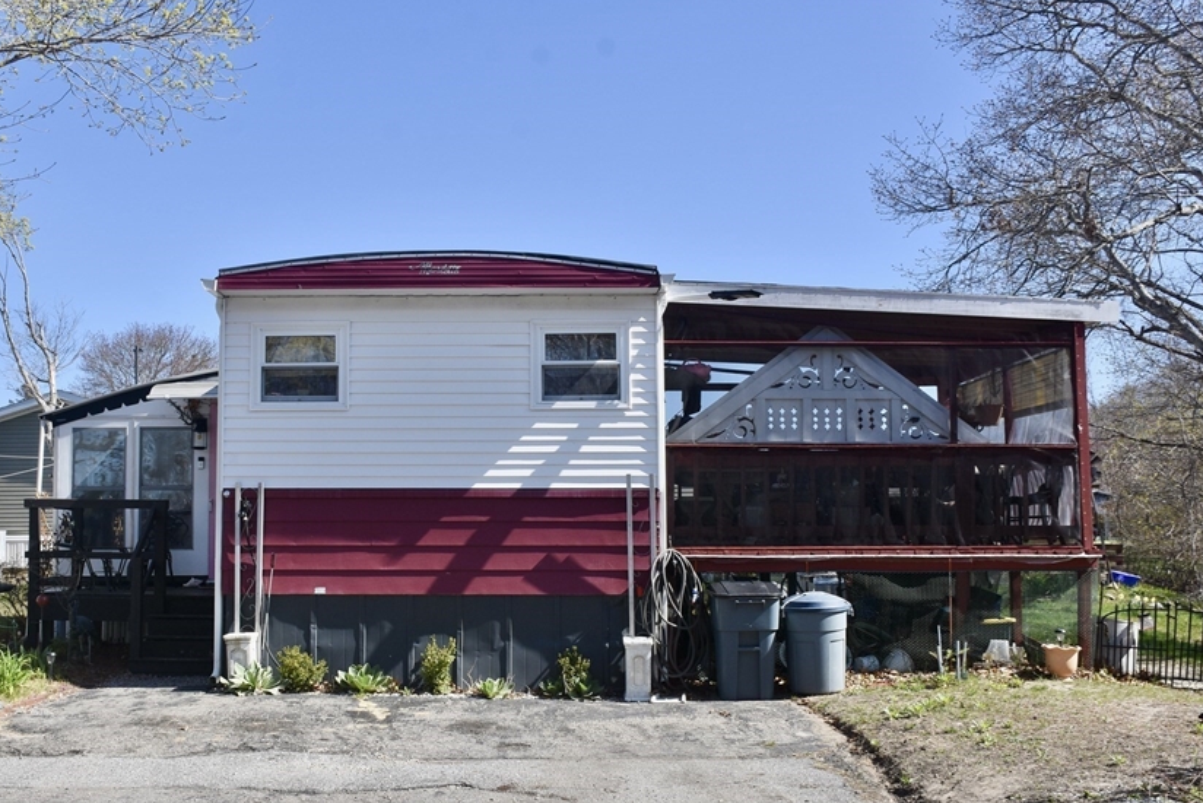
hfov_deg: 47.2
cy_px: 455
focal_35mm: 41
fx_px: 1370
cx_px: 496
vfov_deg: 32.6
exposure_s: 1/500
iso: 250
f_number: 8
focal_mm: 22
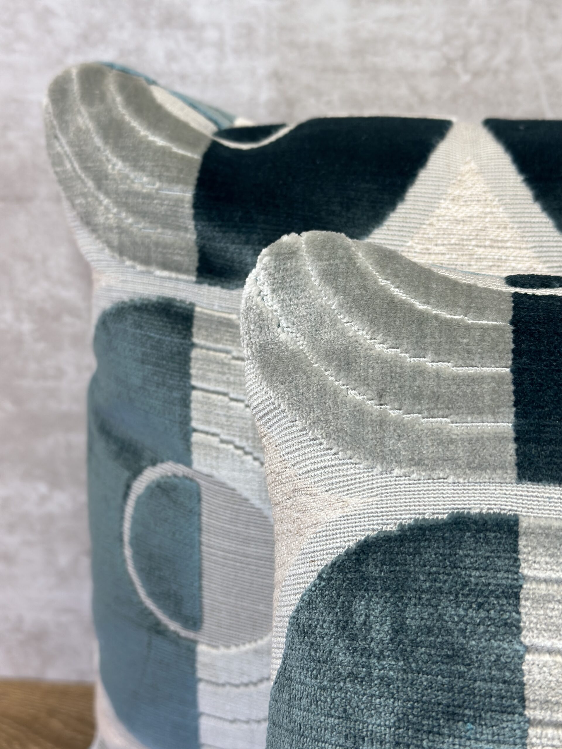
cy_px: 374
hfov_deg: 30.3
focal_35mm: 48
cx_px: 281
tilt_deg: -22.4
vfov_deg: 39.7
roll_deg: +0.0
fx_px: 1039
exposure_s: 1/191
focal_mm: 6.86
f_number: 1.78
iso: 80
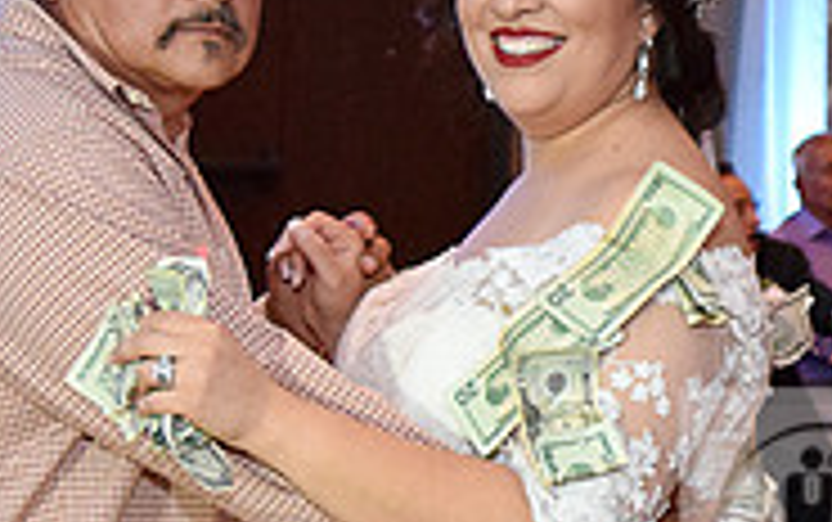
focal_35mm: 115
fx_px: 2610
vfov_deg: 11.4
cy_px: 421
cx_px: 1003
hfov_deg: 17.3
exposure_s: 1/80
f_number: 5
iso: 4000
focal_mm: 24
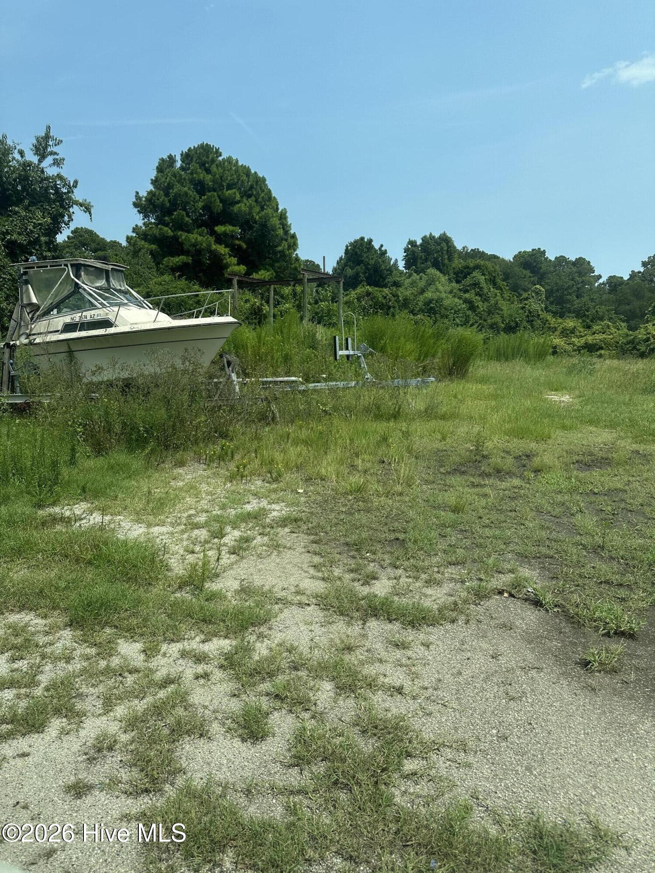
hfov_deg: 56.8
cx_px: 328
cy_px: 436
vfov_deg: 71.6
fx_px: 606
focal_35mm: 24
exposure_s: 1/4016
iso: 80
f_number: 1.78
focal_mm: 6.86
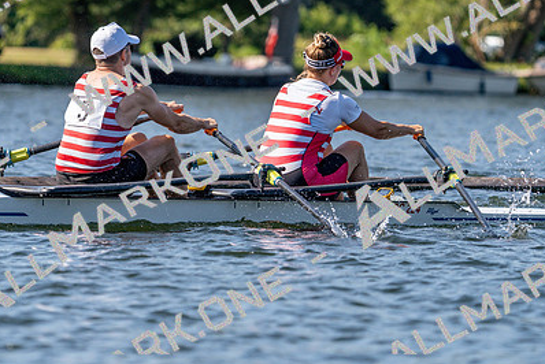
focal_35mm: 437
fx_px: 6620
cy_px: 120
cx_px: 238
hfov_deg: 4.7
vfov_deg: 3.2
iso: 320
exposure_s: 1/1600
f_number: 5.6
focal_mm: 300
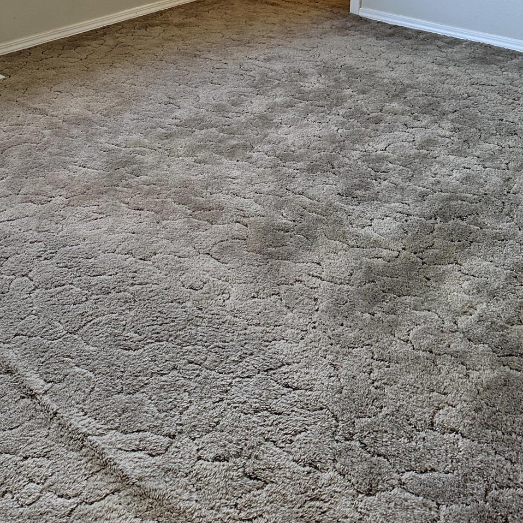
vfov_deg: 30.9
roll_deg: +0.9
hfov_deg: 33.2
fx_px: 872
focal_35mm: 51
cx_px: 185
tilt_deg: -15.1
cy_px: -2
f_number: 1.78
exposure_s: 1/60
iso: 125
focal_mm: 6.86
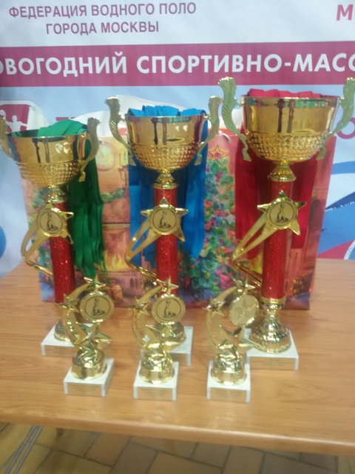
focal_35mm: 31
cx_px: 178
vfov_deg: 58.4
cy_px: 237
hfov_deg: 45.4
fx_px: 424
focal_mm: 2.93
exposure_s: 1/25
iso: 200
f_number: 2.4
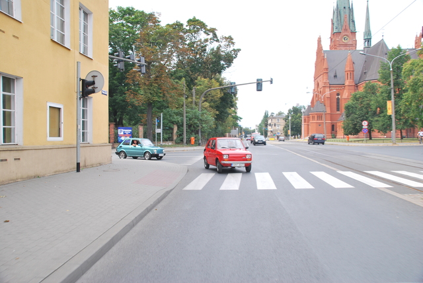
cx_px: 212
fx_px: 388
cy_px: 142
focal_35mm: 33
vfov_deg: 40.0
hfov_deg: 57.2
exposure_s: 1/125
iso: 200
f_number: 6.3
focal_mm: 22
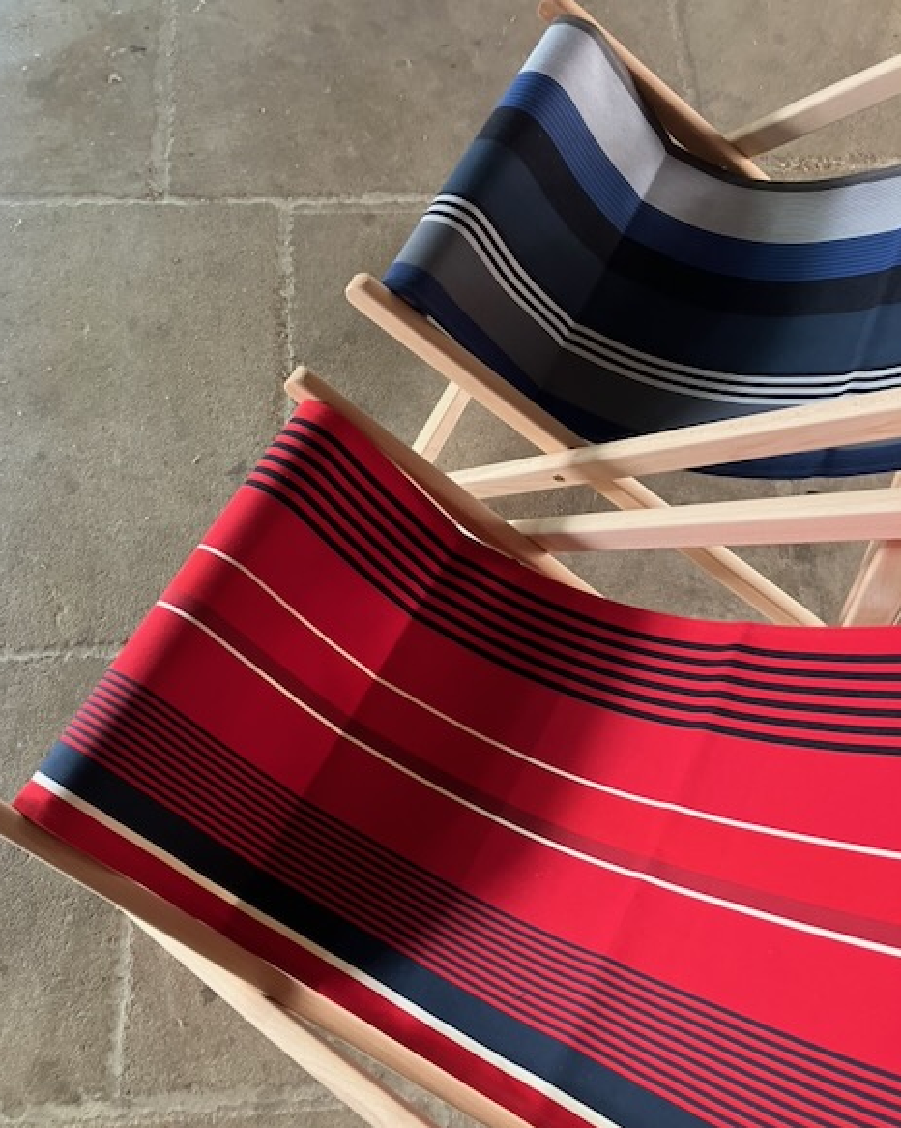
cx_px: 443
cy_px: 555
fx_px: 1001
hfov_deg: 48.5
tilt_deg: -66.8
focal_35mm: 30
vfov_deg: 58.8
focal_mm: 3.99
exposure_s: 1/33
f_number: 1.8
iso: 250
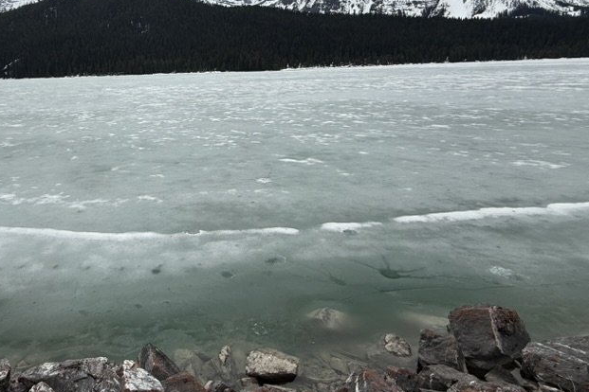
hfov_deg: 69.4
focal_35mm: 24
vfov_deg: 51.9
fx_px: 393
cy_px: 124
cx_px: 156
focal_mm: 2.22
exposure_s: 1/4149
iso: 50
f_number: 2.2
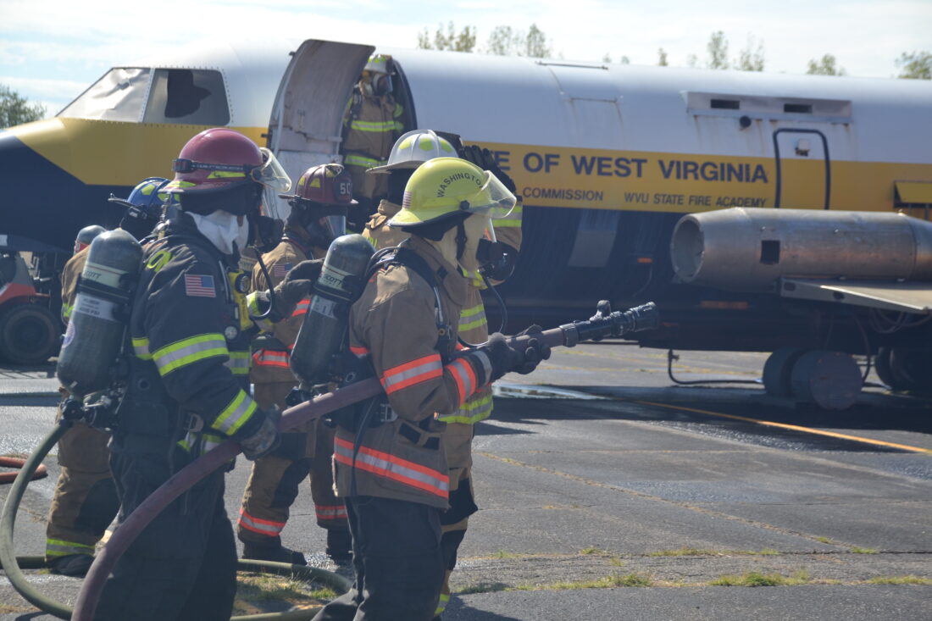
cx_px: 466
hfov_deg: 21.9
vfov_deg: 14.7
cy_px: 310
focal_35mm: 93
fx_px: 2407
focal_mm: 62
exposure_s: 1/500
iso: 125
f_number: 5.6
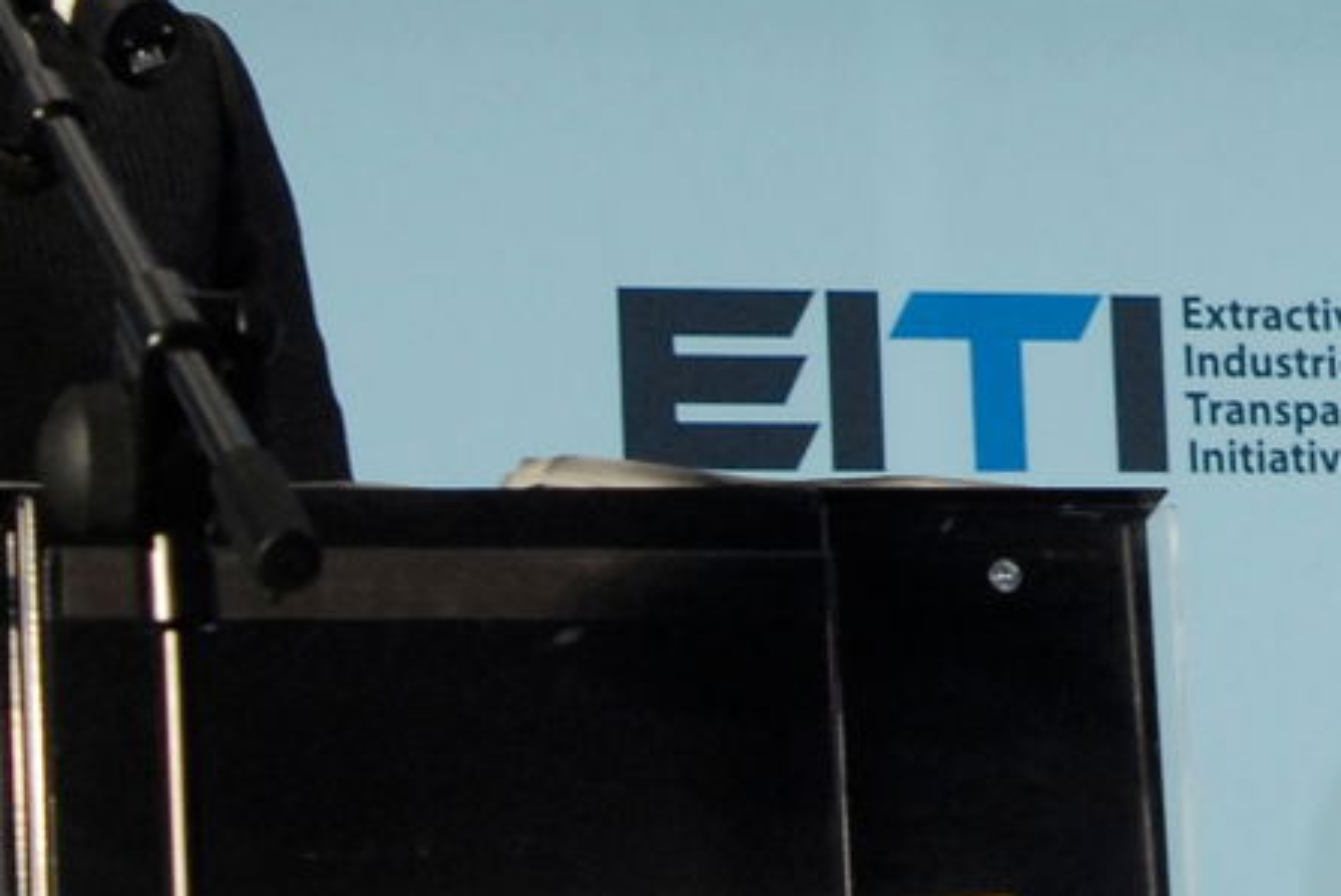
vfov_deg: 7.6
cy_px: -8
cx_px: 1563
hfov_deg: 11.2
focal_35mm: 181
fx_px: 6746
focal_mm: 28
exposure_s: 1/50
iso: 640
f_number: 5
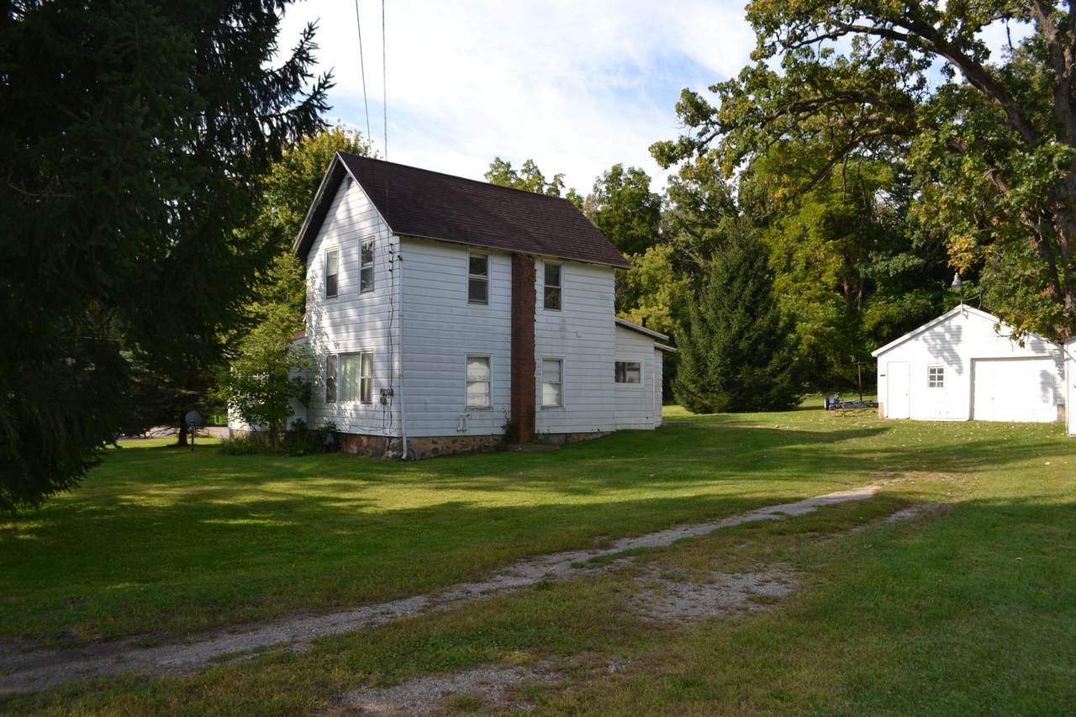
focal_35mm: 27
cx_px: 538
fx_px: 807
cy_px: 358
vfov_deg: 47.9
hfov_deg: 67.4
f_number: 6.3
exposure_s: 1/200
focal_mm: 18
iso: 100
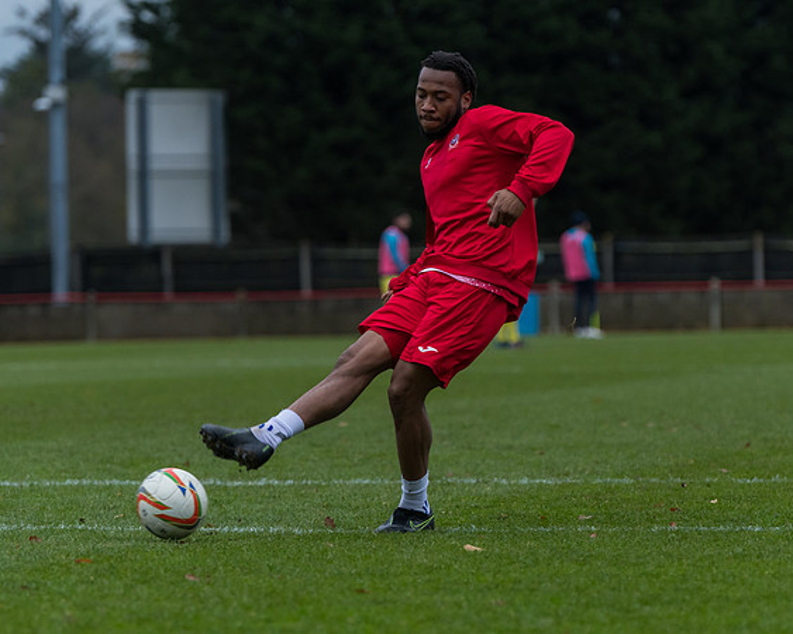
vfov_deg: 6.5
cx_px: 448
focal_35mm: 238
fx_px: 5586
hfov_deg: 8.1
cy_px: 317
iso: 800
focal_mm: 140
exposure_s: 1/1000
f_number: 2.8
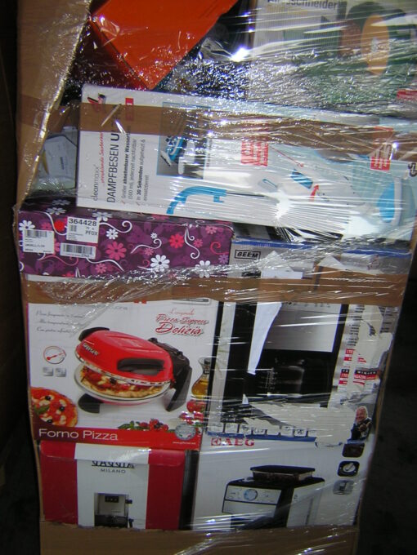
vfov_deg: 51.4
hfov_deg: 39.7
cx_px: 208
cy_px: 278
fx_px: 578
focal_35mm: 36
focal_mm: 4.7
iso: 100
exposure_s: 1/30
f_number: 2.6
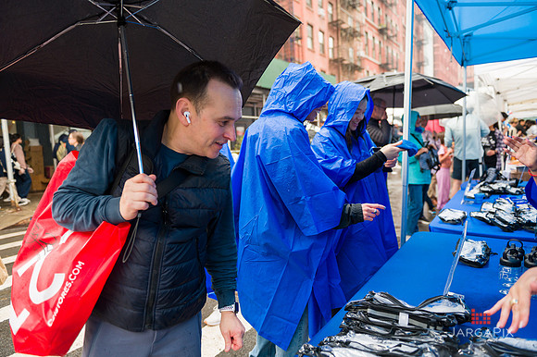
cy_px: 178
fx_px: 358
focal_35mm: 24
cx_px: 268
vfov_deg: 53.1
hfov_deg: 73.8
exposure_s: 1/250
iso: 320
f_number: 3.2
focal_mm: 24
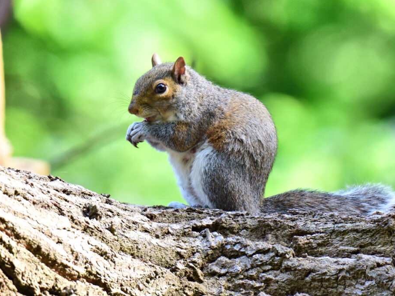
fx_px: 7429
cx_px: 221
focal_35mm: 651
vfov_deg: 2.3
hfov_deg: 3.0
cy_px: 148
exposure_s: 1/250
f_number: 5.6
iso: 500
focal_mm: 400
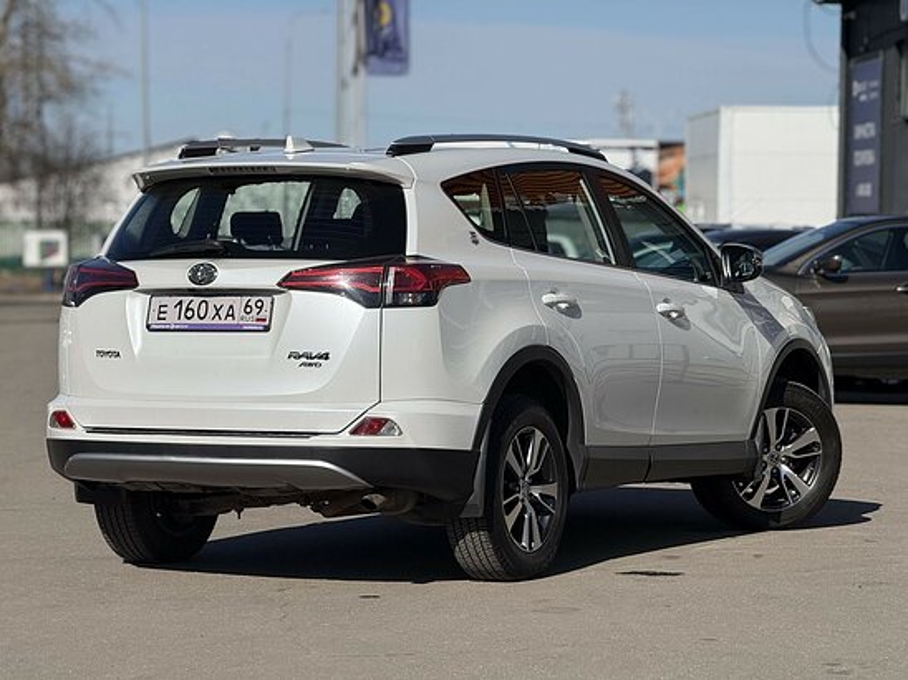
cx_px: 454
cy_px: 340
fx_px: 3145
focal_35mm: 120
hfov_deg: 16.4
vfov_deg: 12.3
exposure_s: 1/3344
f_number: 2.8
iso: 40
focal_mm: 15.66
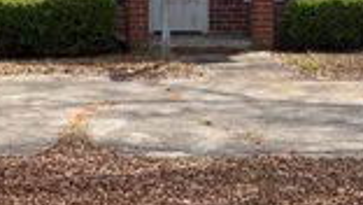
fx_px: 877
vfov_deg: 13.1
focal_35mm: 91
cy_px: -22
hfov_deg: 22.6
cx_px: 7
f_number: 1.6
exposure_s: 1/2451
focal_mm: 5.96
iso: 64
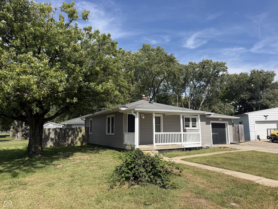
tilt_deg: +7.5
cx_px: 139
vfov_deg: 56.8
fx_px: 193
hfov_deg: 71.6
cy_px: 104
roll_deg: -0.8
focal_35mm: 24
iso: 80
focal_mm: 6.76
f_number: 1.78
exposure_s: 1/4673
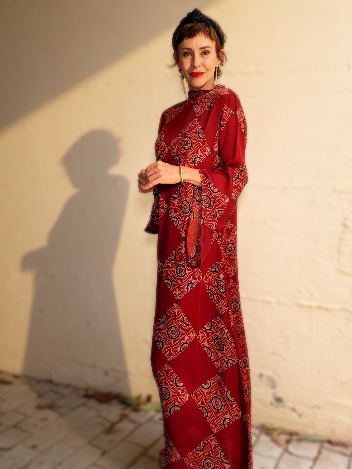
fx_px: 407
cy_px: 234
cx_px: 176
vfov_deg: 60.0
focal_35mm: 30
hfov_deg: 46.8
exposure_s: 1/191
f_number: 1.9
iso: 25
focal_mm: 2.71
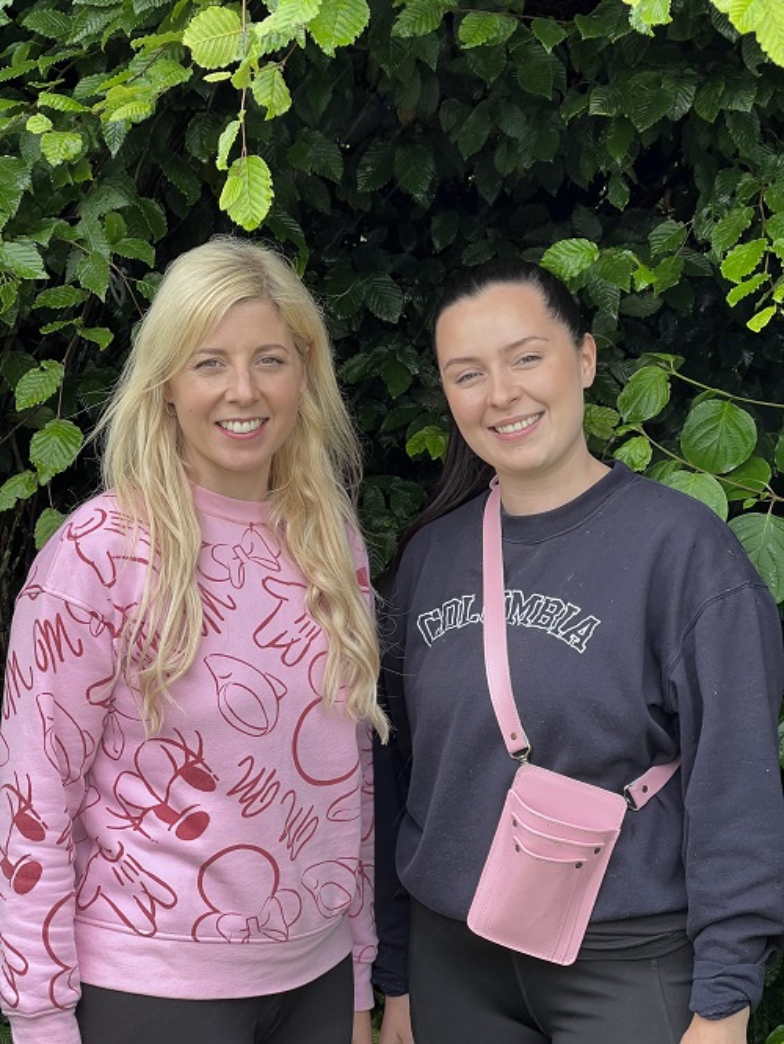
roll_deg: +1.0
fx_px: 2324
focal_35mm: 77
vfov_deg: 25.3
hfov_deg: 19.2
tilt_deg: -1.9
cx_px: 392
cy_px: 522
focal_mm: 9
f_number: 2.8
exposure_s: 1/99
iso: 40
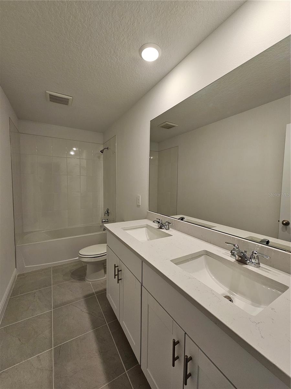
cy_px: 194
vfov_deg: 106.2
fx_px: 146
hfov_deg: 89.9
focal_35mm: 13
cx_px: 146
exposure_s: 1/60
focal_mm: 2.2
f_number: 2.2
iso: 80
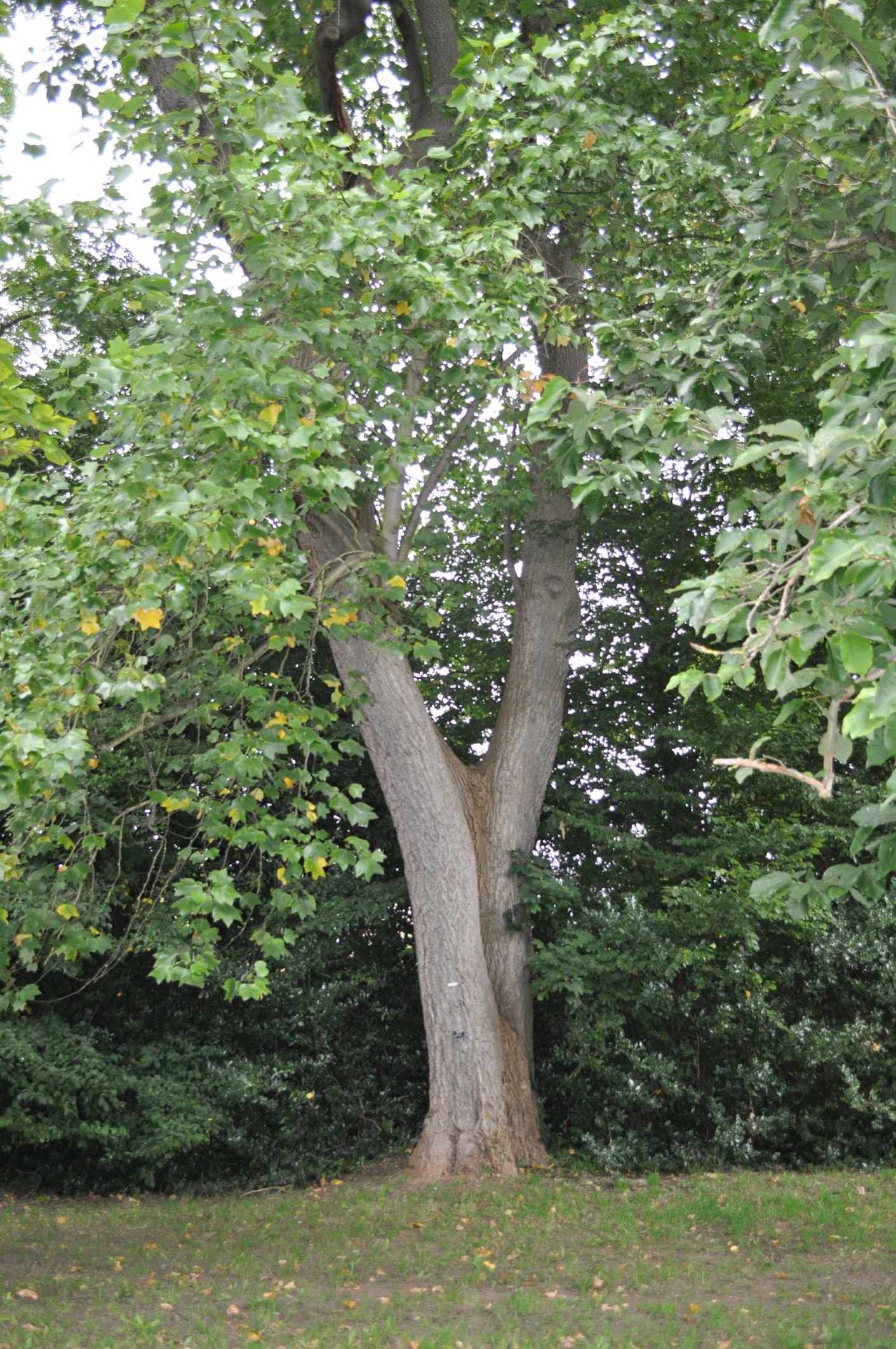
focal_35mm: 33
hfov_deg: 39.9
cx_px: 448
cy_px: 674
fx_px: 1235
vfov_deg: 57.3
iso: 400
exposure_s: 1/125
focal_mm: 22
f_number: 3.8
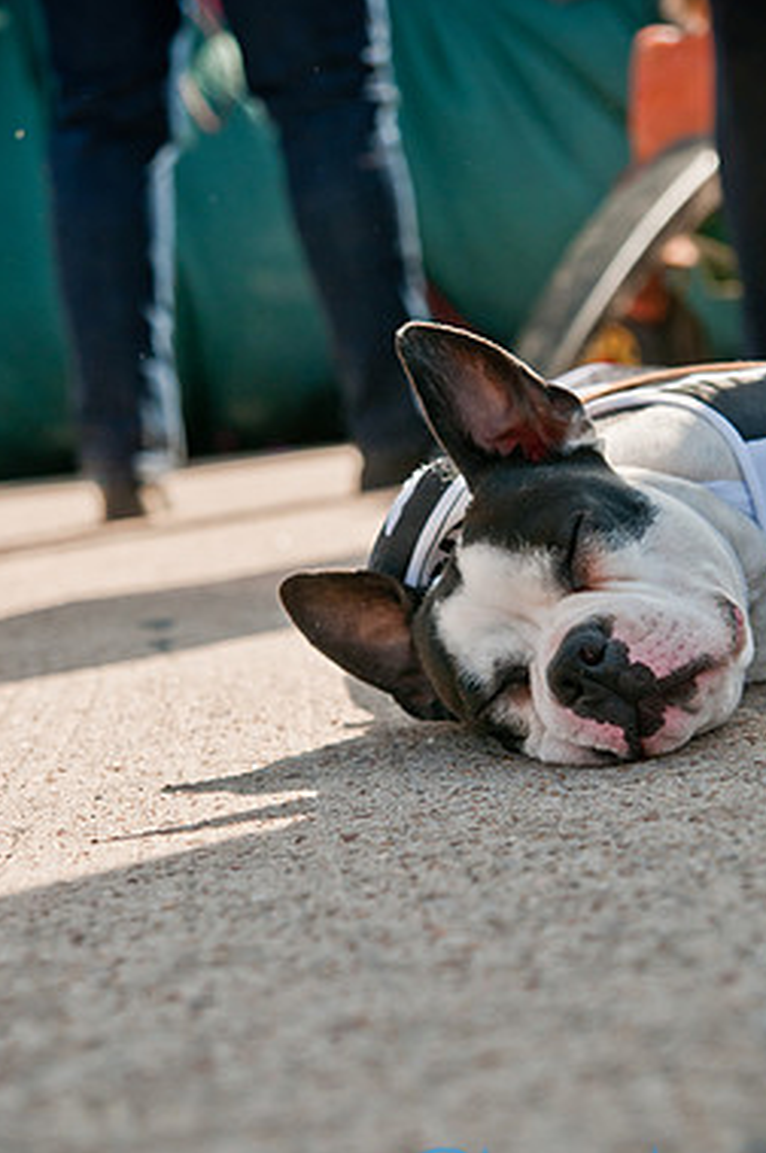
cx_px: 439
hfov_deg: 15.3
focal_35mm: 89
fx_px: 2846
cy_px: 654
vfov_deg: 22.9
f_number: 3.5
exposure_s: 1/1000
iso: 200
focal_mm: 50
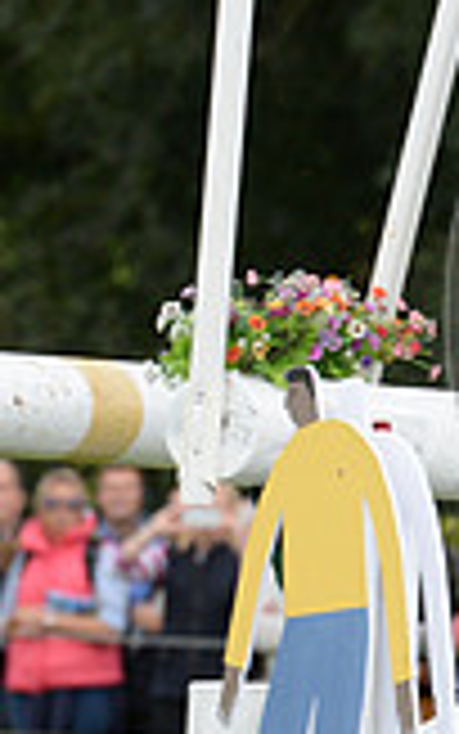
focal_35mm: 1377
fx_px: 27536
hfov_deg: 1.0
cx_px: 909
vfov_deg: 1.5
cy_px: 252
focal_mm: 380
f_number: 7.1
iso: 1600
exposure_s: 1/1000
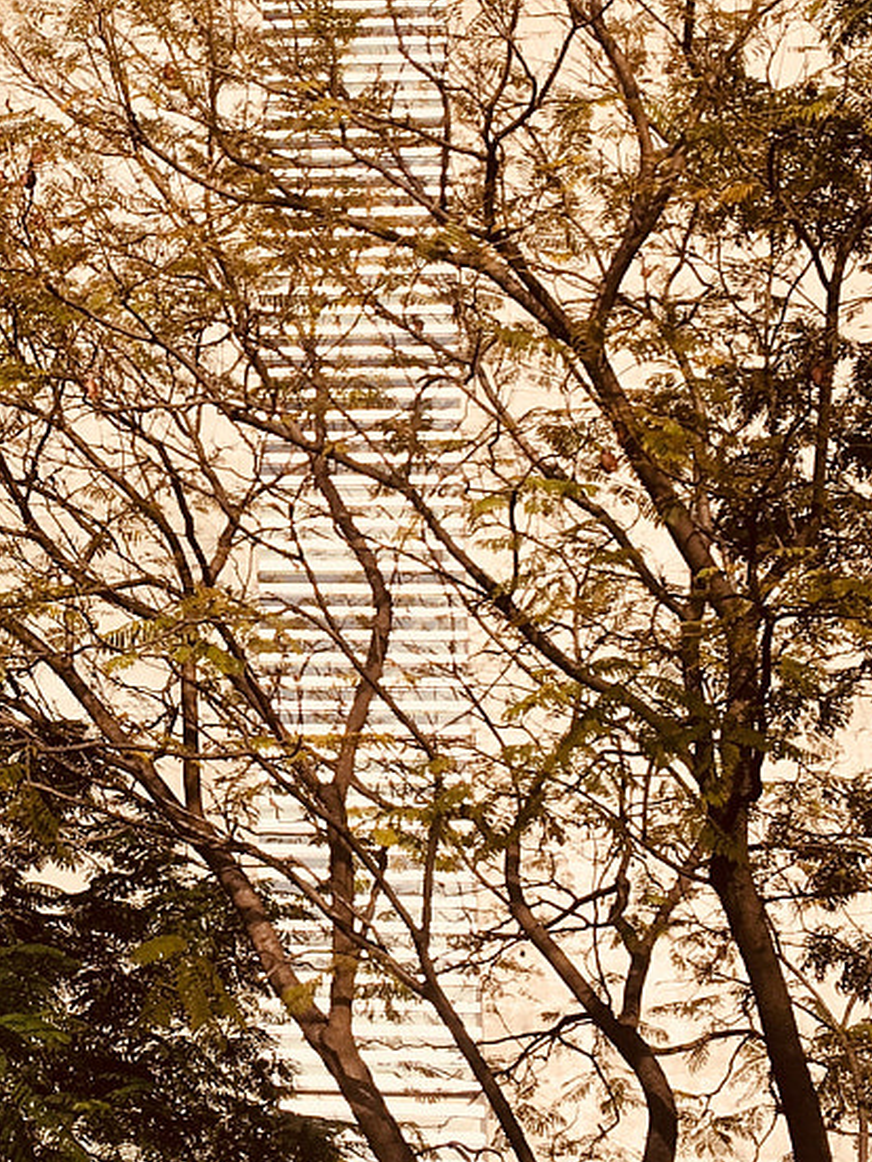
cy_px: 425
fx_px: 2821
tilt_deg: +27.0
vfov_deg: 23.2
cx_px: 61
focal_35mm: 84
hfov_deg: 17.3
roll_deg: -2.5
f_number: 2.2
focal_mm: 4.15
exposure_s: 1/1637
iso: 25
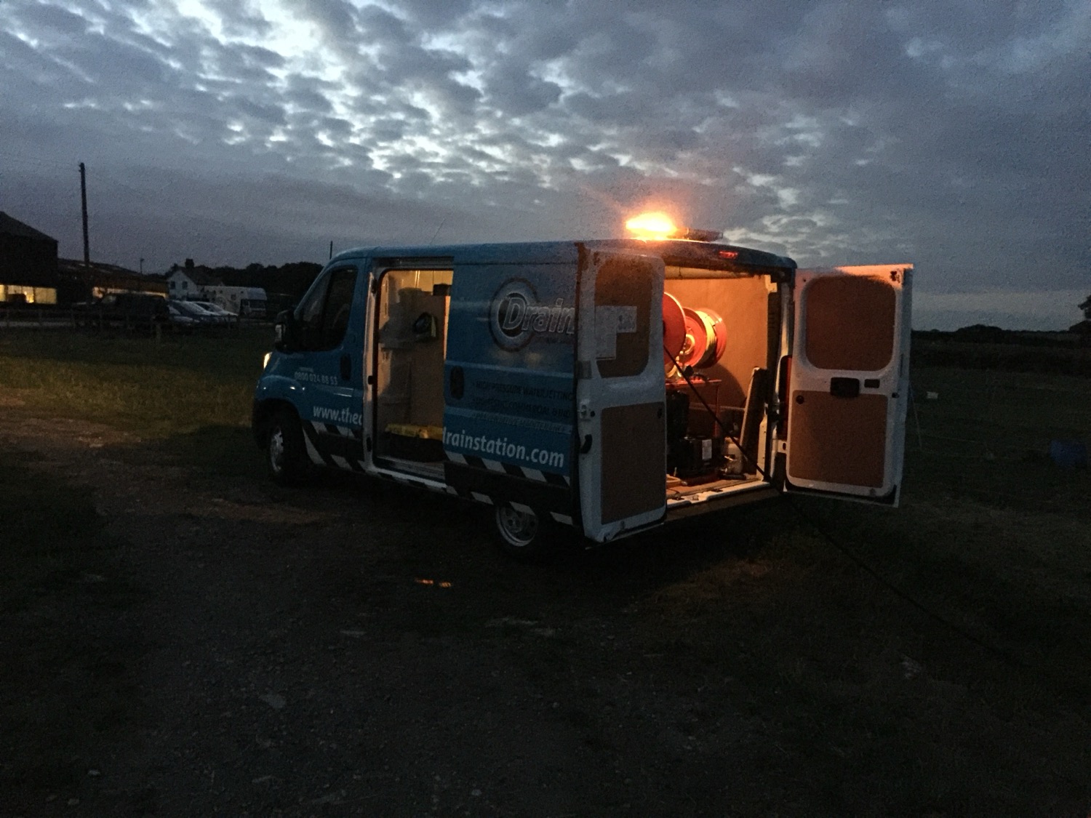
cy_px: 409
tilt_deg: -2.8
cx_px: 546
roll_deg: -2.8
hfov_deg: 61.7
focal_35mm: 29
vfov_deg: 48.2
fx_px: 914
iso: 400
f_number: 2.2
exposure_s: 1/4
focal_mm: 4.15
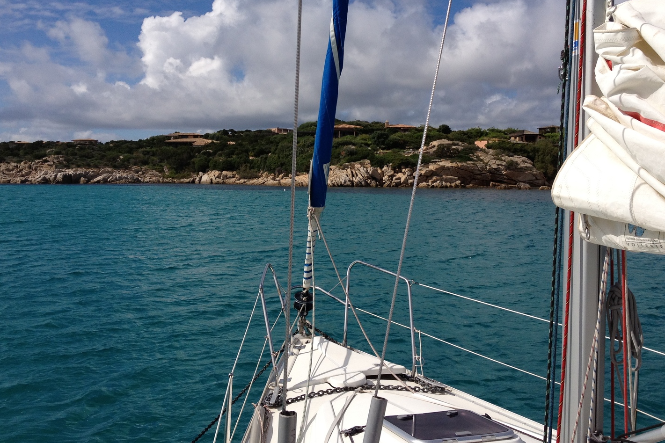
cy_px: 165
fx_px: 757
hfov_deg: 47.4
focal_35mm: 41
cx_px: 343
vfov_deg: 32.5
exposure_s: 1/3460
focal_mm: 4.28
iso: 64
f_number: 2.4
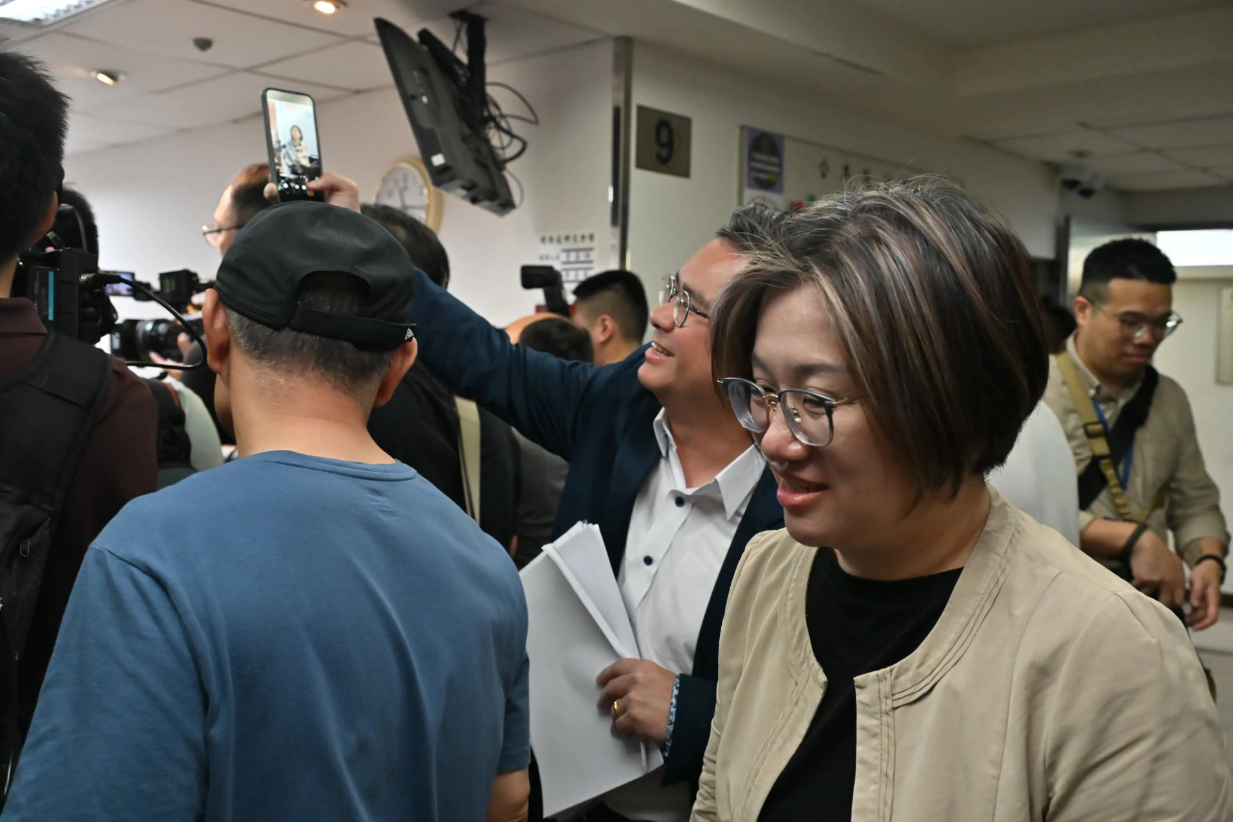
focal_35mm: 34
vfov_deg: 38.4
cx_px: 616
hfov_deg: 55.1
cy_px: 411
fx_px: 1182
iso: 2500
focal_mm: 34.5
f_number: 5.6
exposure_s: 1/160
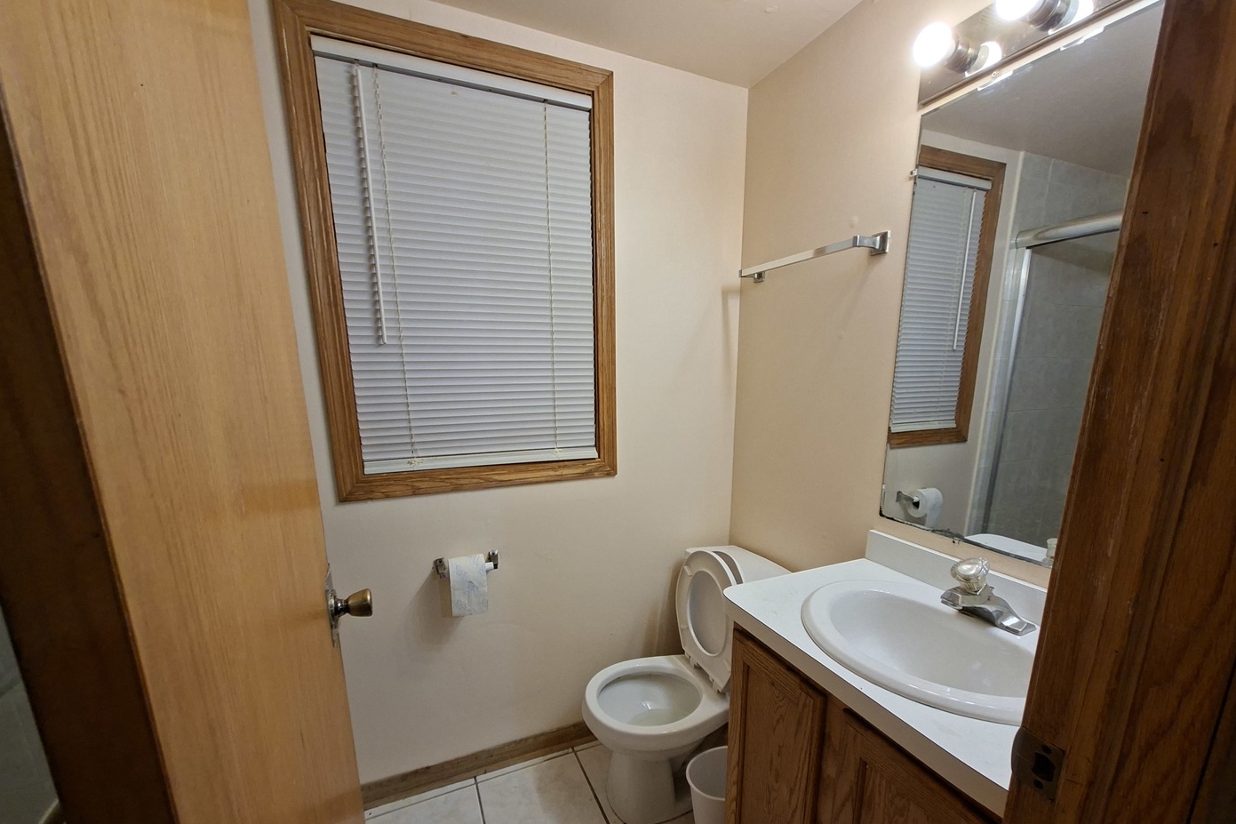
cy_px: 470
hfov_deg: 104.2
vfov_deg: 80.7
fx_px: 481
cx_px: 630
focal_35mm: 14
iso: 80
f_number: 2.2
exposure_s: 1/40
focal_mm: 1.74
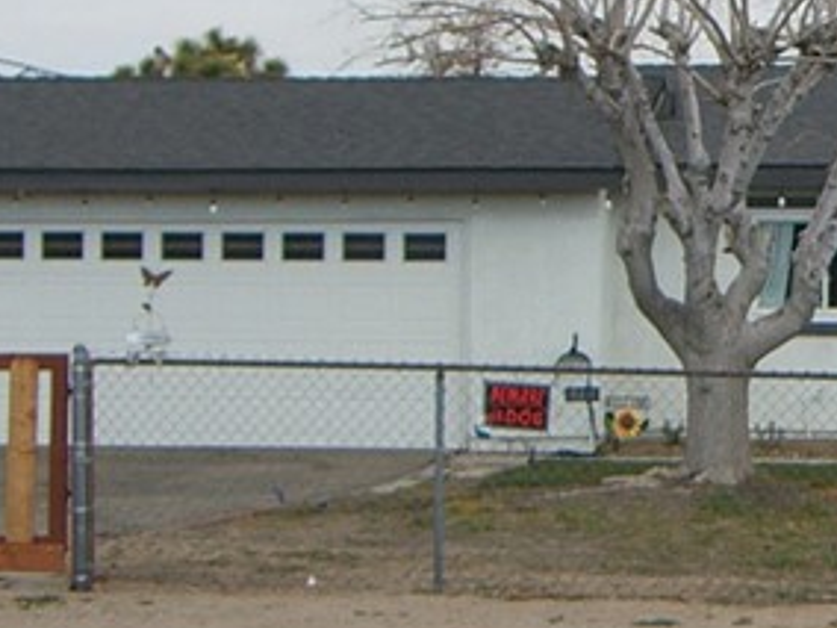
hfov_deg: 13.9
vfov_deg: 10.8
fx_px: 3313
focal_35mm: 137
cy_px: 200
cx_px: 1058
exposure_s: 1/1000
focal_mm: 6.2
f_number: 2.7
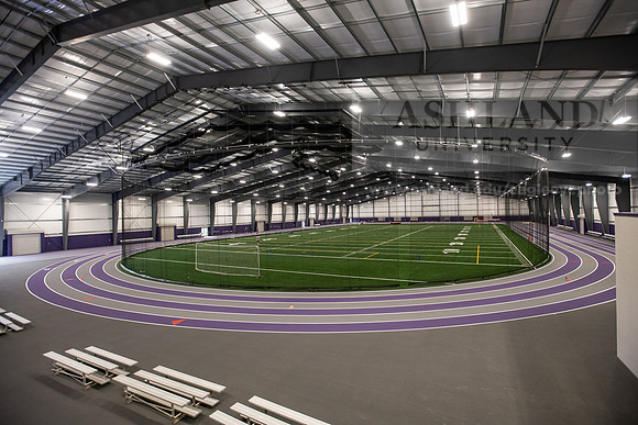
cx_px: 319
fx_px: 301
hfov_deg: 93.3
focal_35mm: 17
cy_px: 212
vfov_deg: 70.5
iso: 1600
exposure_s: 1/160
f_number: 4
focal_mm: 17
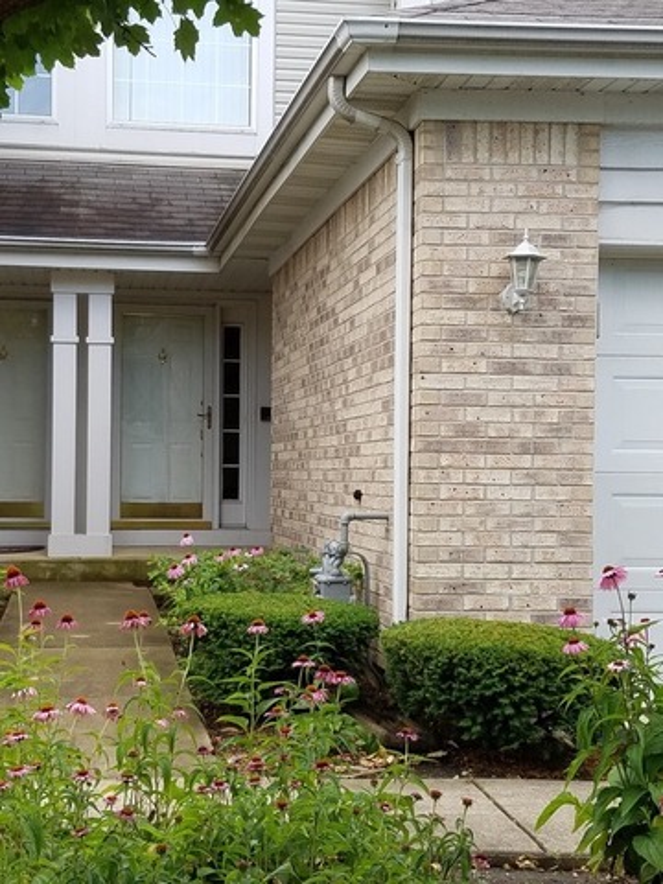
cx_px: 332
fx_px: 664
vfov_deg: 67.3
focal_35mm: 26
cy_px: 442
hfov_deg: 53.1
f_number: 1.7
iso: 50
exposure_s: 1/602
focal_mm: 4.2
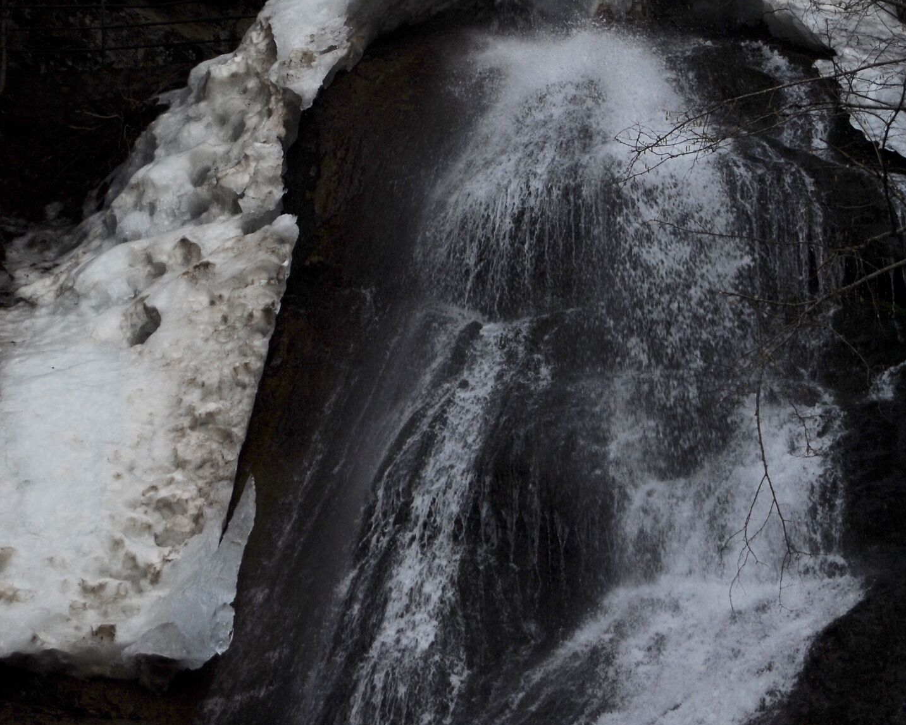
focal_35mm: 189
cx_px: 586
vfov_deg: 8.2
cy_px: 239
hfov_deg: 10.2
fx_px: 5069
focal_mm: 80
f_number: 5.6
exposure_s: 1/200
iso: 100
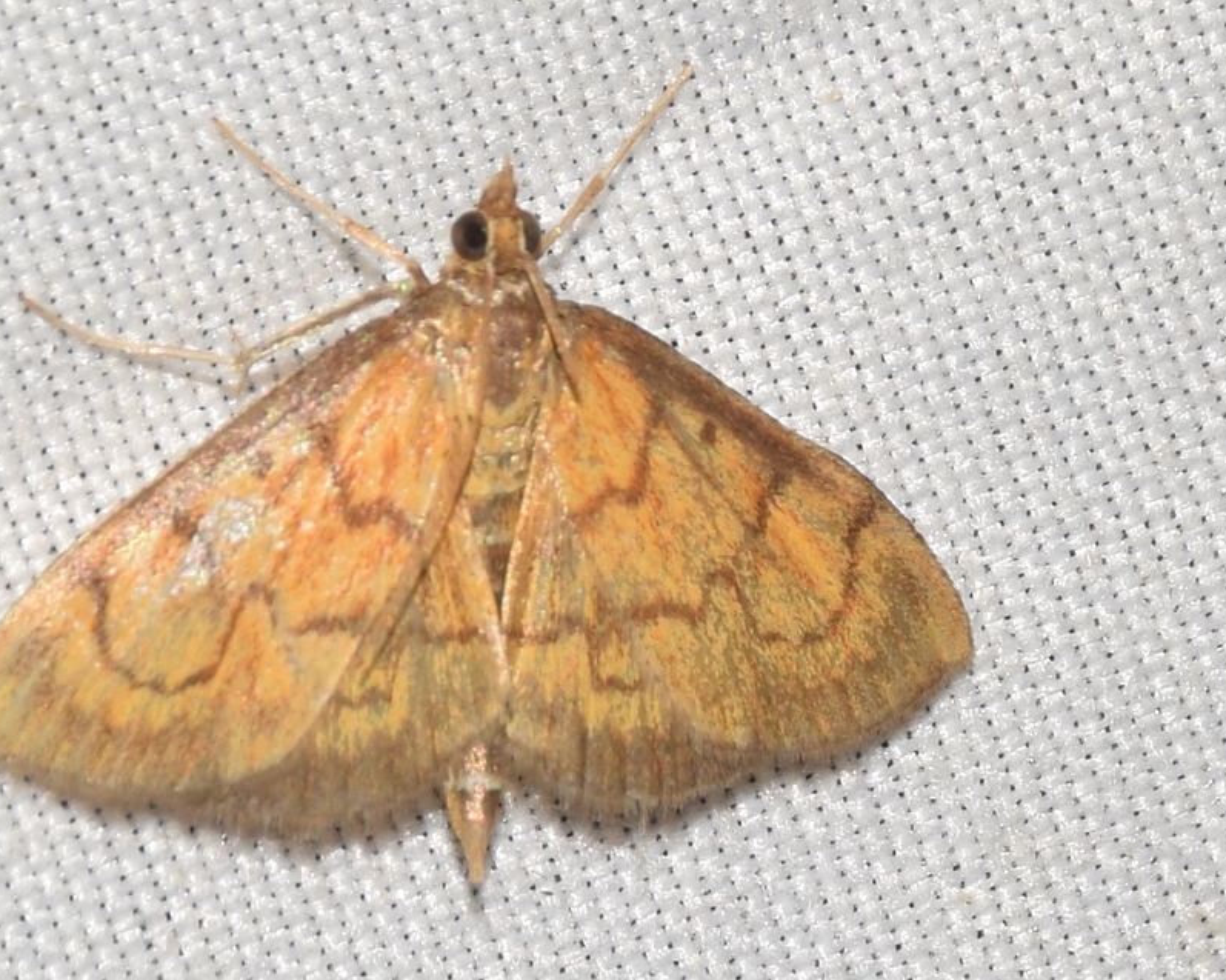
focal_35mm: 237
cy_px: 489
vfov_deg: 6.5
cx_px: 533
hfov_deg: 8.2
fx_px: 8596
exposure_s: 1/160
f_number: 13
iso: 100
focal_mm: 140
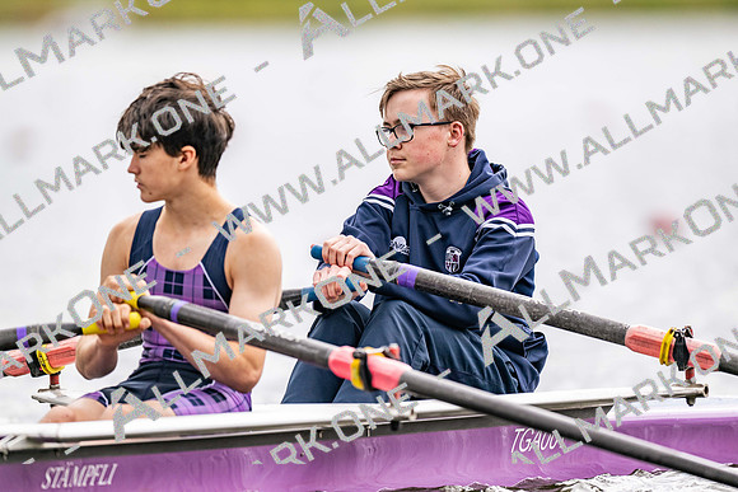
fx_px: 12302
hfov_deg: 3.4
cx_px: 369
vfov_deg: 2.3
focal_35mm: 600
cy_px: 246
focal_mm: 600
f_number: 4
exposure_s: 1/2500
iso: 360
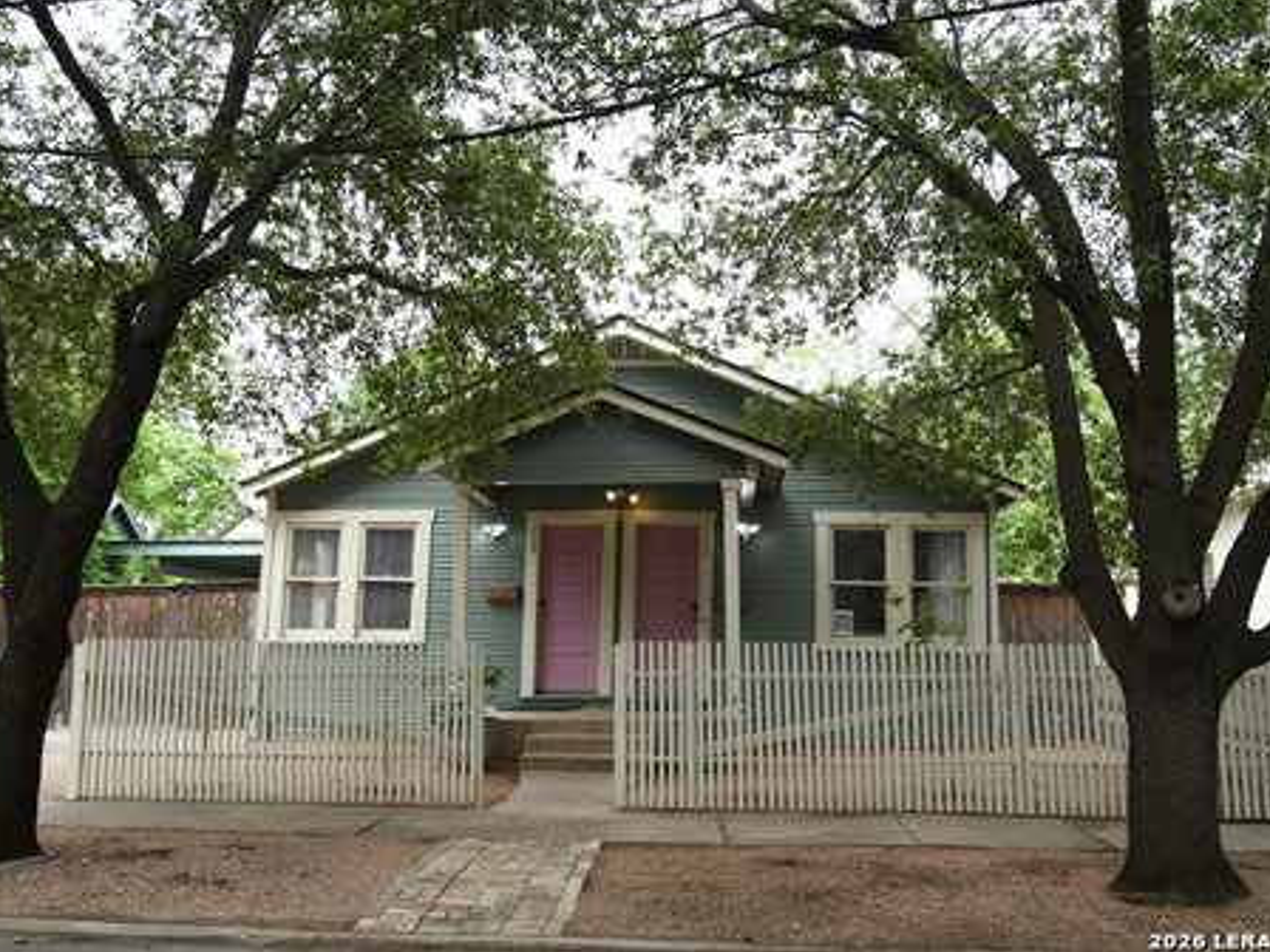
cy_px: 470
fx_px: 1211
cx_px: 604
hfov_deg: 55.3
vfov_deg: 42.9
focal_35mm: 33
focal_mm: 20
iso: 100
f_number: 8
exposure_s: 1/50
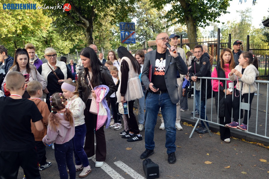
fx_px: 224
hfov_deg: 62.0
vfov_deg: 43.5
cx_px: 134
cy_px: 90
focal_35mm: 30
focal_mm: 20
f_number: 5.6
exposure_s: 1/125
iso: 220
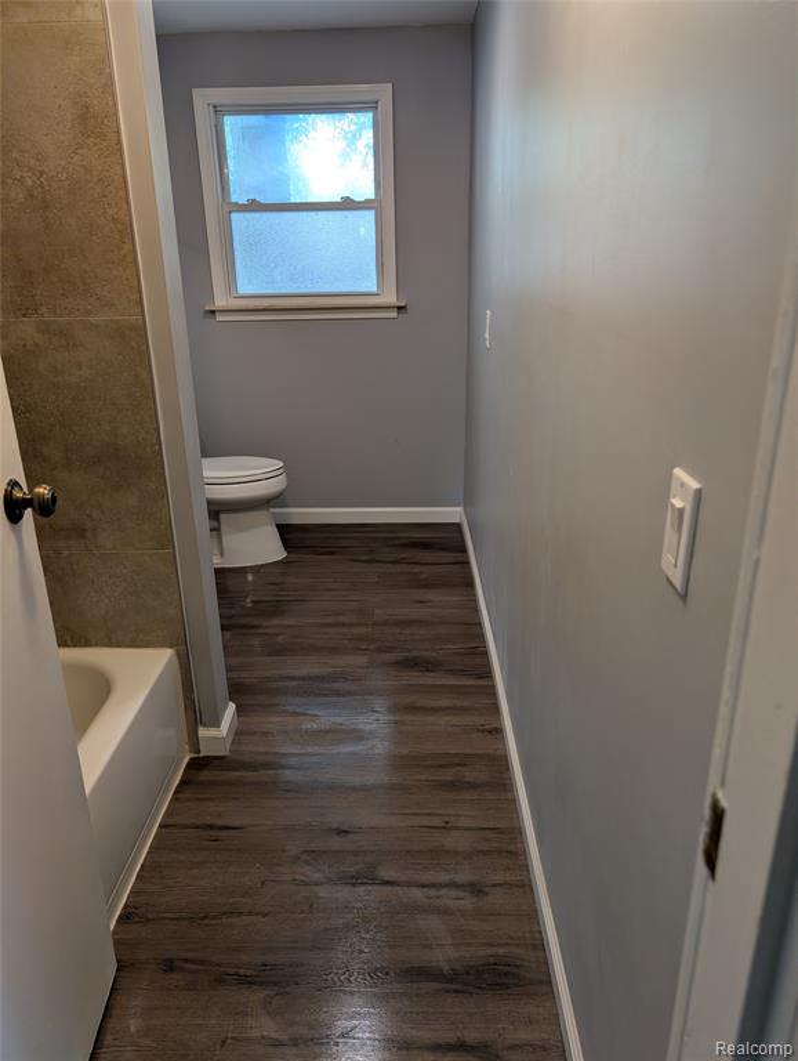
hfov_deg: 56.9
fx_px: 736
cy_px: 530
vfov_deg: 71.5
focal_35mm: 24
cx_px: 399
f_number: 1.68
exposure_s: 1/97.2
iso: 56
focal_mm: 6.9
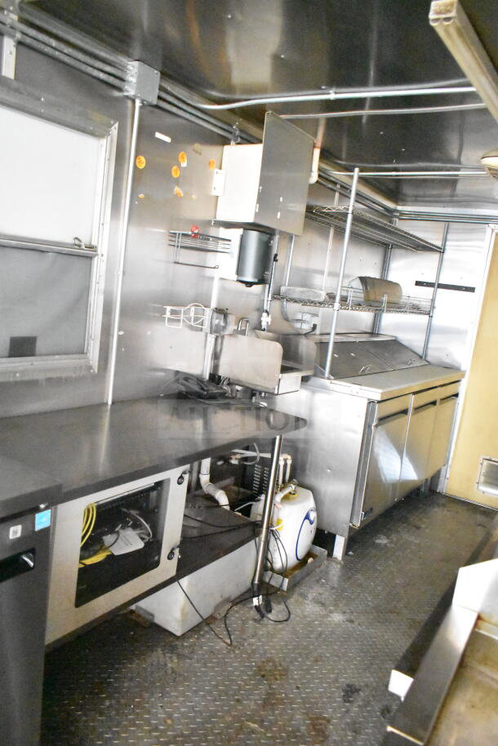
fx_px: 560
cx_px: 249
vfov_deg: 67.4
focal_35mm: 27
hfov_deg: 48.0
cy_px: 373
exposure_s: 1/6
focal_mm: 18
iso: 25600
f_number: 3.5
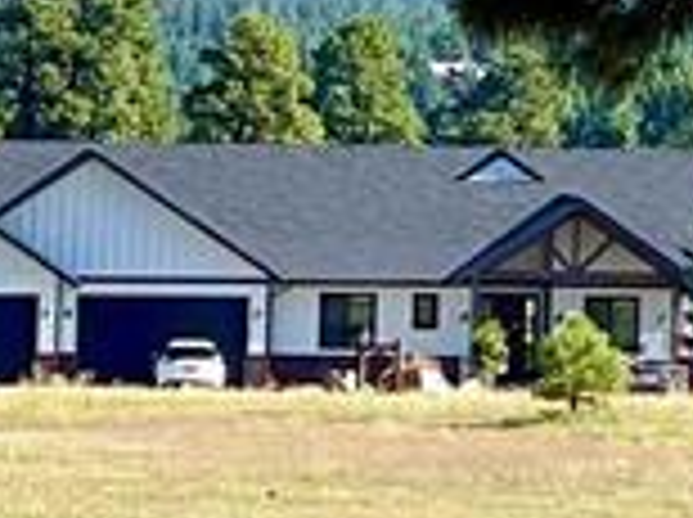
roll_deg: -0.8
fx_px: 8515
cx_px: 1192
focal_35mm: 426
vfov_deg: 3.5
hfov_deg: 4.6
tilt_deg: +3.4
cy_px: -419
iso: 20
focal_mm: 7.5
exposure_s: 1/986
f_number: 2.2
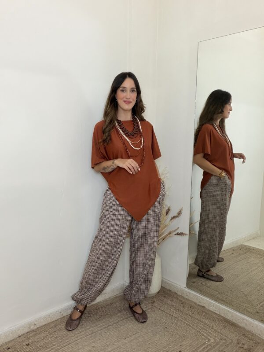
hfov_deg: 46.8
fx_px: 305
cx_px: 132
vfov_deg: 60.0
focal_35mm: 30
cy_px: 176
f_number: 1.9
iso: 160
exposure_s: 1/60
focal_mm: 2.71
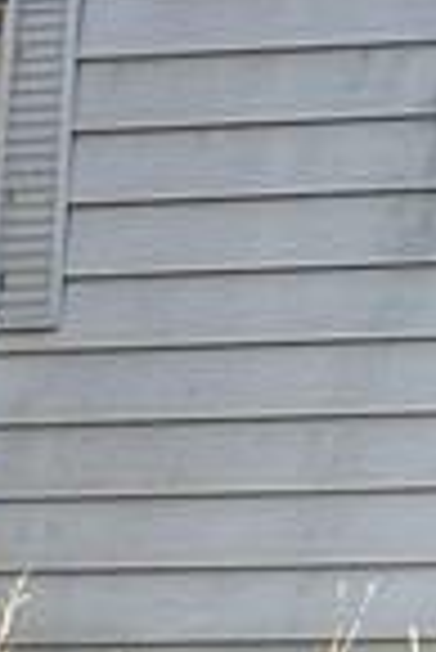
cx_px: 1663
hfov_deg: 6.1
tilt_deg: +10.3
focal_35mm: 191
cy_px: 670
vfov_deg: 10.7
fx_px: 3461
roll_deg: -0.1
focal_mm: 4.25
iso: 32
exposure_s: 1/404
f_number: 1.8
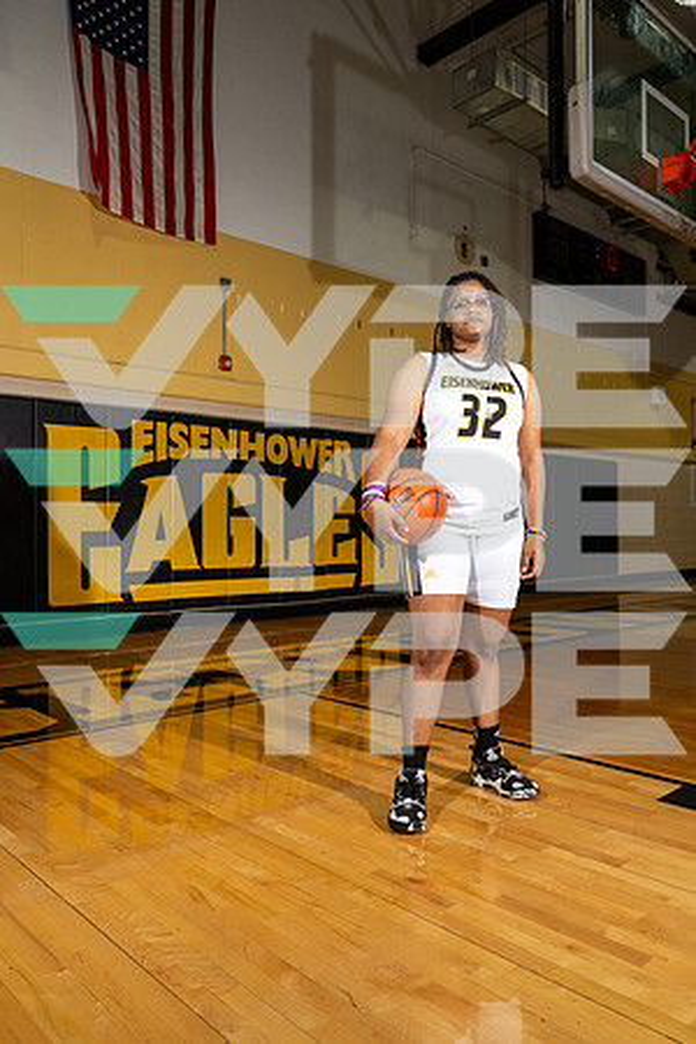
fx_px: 812
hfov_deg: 46.4
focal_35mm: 28
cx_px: 348
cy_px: 522
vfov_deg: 65.5
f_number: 8
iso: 800
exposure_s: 1/250
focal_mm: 28
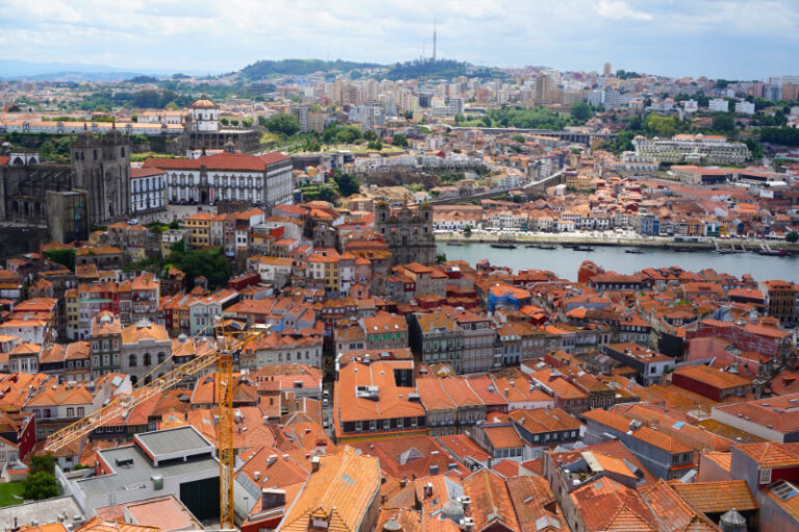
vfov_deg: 30.8
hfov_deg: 45.0
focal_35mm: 44
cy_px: 266
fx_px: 965
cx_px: 400
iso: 100
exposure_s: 1/80
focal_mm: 29
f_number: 13
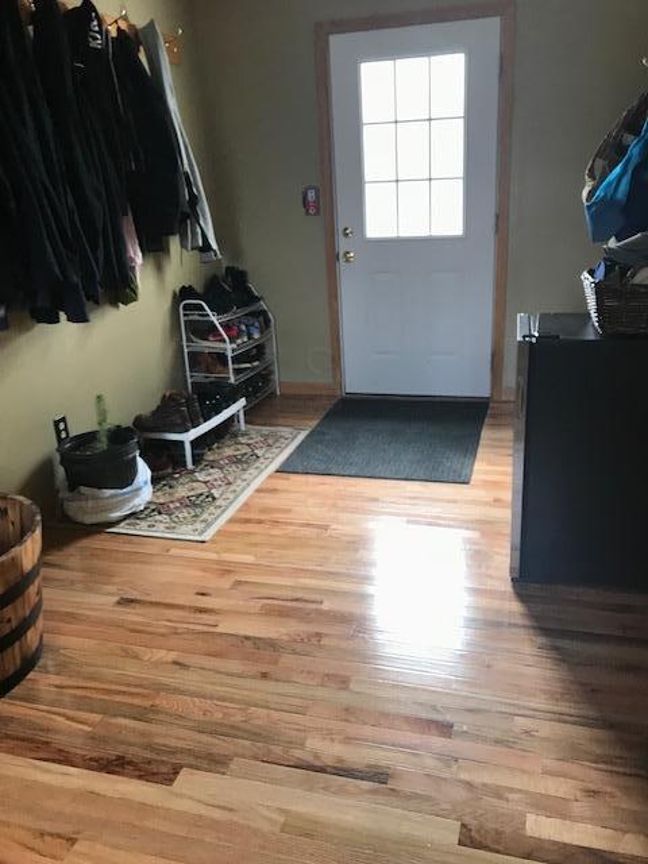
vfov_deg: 63.4
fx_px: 699
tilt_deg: -17.9
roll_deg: +4.3
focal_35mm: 28
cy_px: 432
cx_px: 324
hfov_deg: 49.7
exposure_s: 1/30
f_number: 1.8
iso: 32
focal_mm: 3.99
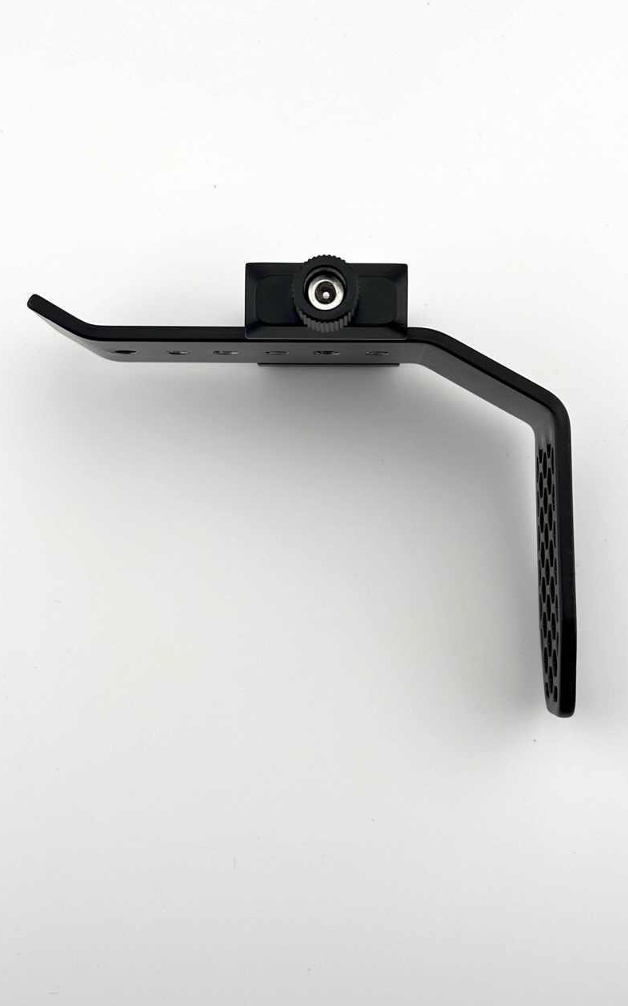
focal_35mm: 56
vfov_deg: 36.3
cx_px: 327
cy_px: 503
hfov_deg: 23.1
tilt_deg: -78.1
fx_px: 1534
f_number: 1.6
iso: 32
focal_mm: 5.96
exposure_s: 1/2024
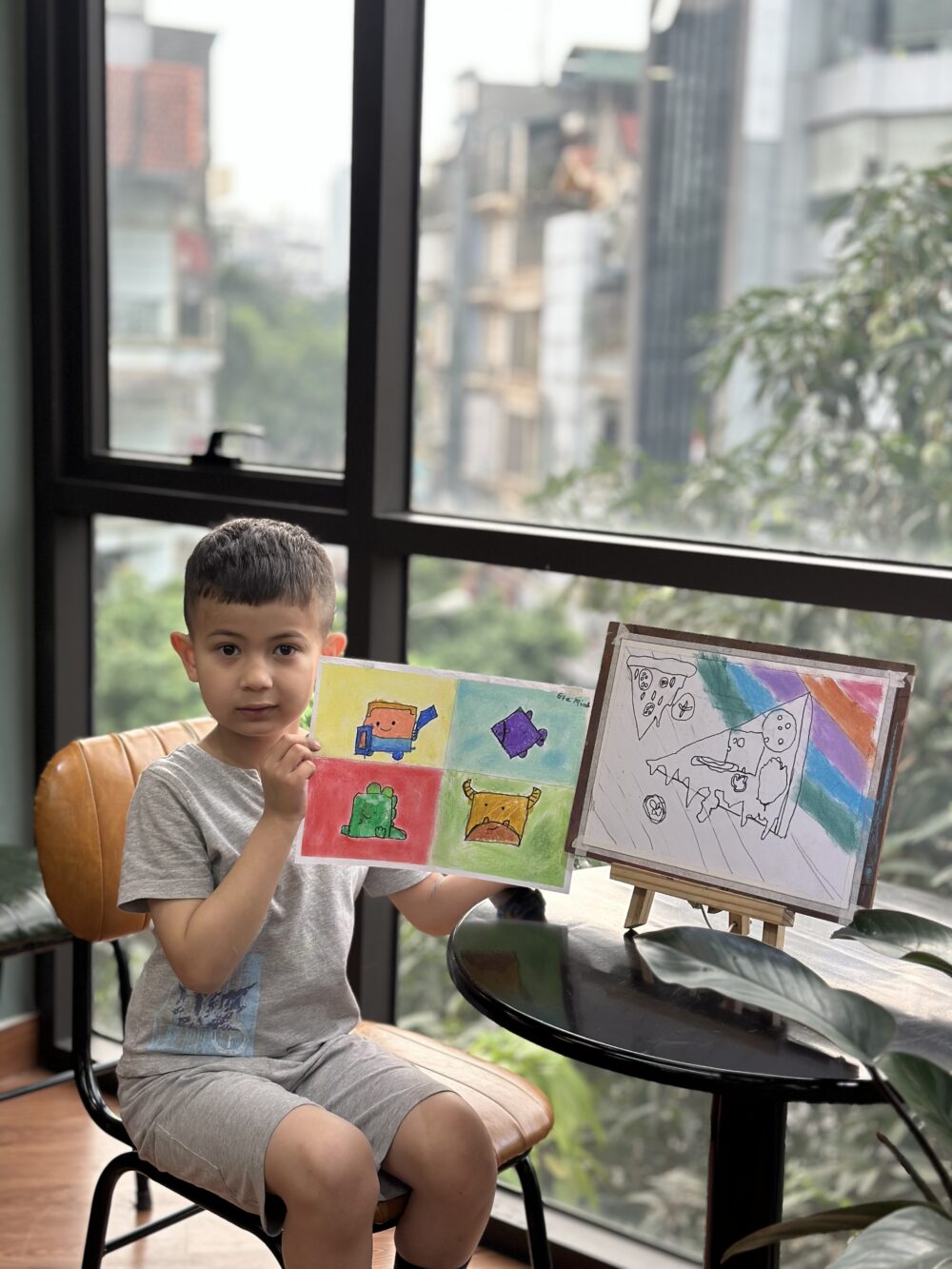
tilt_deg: -9.5
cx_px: 476
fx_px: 1760
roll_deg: -2.8
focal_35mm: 48
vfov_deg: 39.7
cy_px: 634
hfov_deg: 30.3
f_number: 1.78
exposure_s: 1/489
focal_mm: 6.86
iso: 80
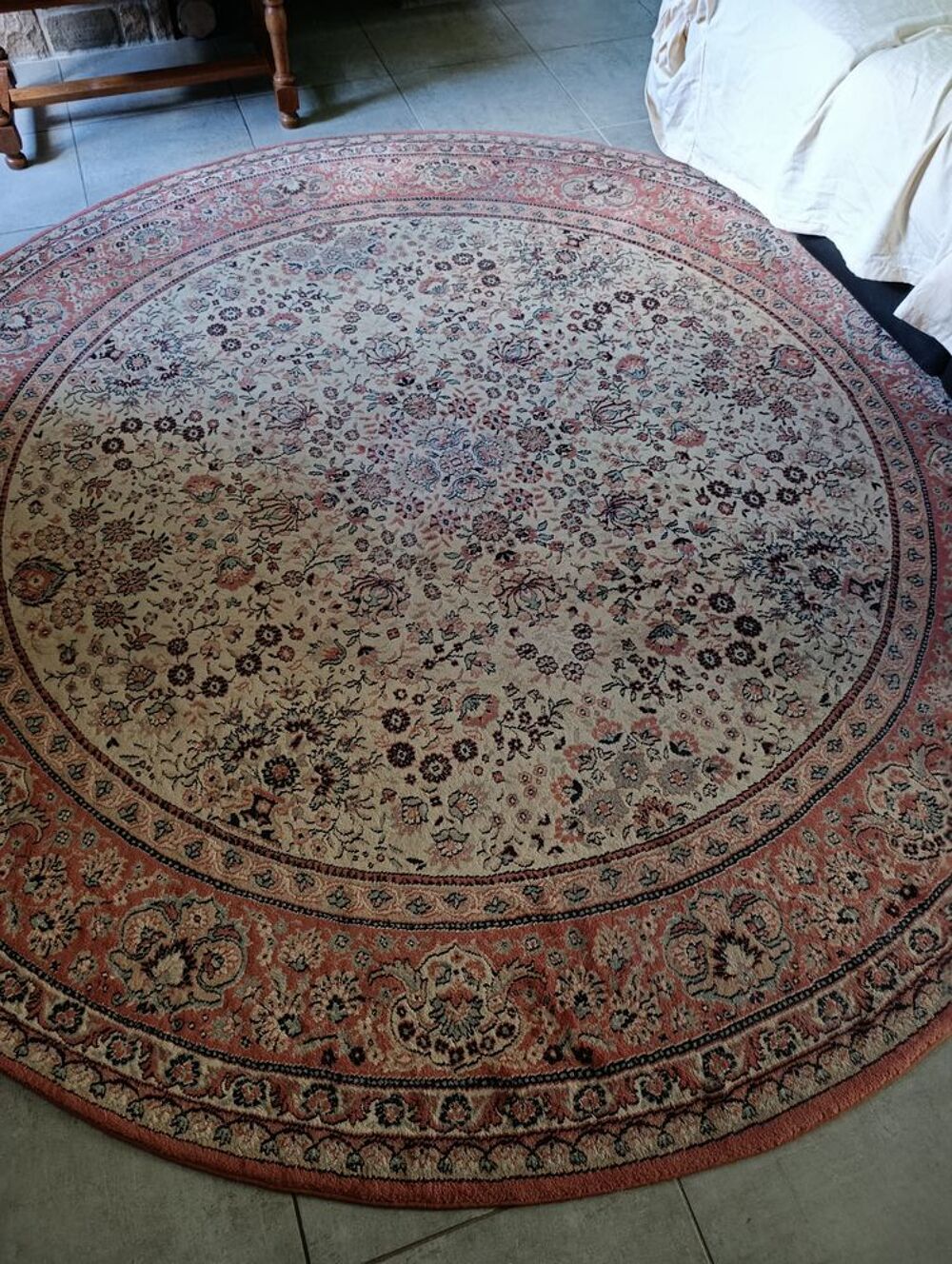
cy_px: 632
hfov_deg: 59.0
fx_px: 841
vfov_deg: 73.8
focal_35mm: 23
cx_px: 476
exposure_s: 1/50
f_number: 1.65
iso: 1361
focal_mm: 6.11
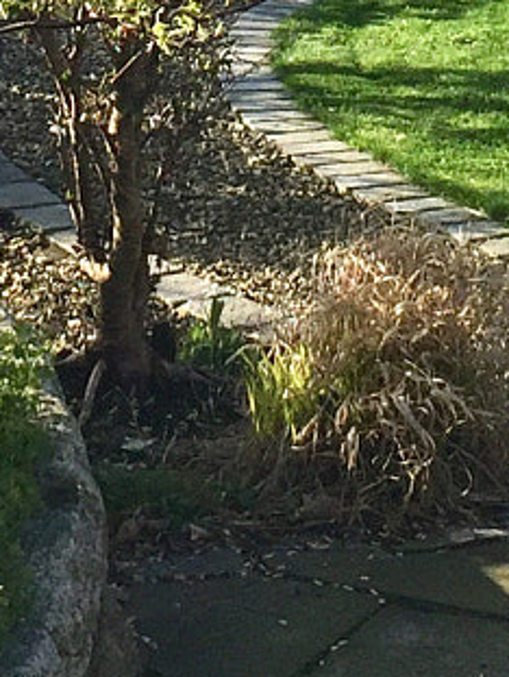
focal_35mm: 149
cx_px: 141
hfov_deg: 10.0
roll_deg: +0.5
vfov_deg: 12.5
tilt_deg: -4.3
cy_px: -372
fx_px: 2915
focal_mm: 4.15
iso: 32
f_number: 2.2
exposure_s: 1/1464
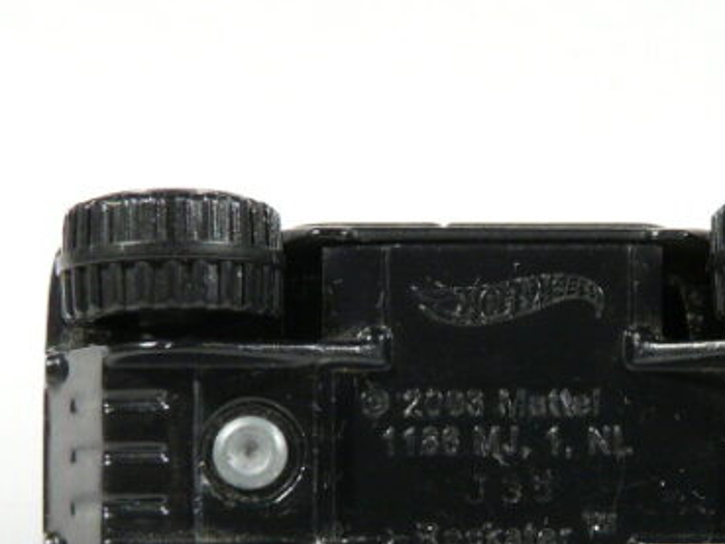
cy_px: 438
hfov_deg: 16.8
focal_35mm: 117
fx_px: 2451
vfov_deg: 12.6
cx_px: 509
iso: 160
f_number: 3.2
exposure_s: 1/40
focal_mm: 7.4
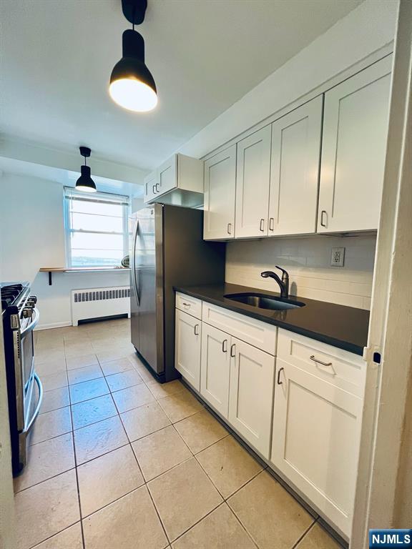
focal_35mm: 13
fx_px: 206
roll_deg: -0.8
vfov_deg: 106.2
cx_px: 206
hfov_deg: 89.9
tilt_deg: -6.2
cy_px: 274
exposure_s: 1/60
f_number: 1.8
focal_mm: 1.57
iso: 320
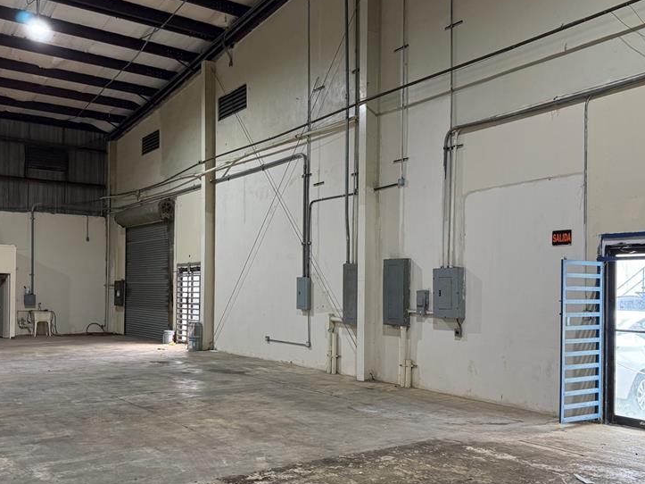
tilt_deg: +1.5
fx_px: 633
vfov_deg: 41.6
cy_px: 288
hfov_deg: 54.0
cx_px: 310
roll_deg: -1.0
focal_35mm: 34
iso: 200
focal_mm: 6.76
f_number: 1.78
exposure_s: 1/124
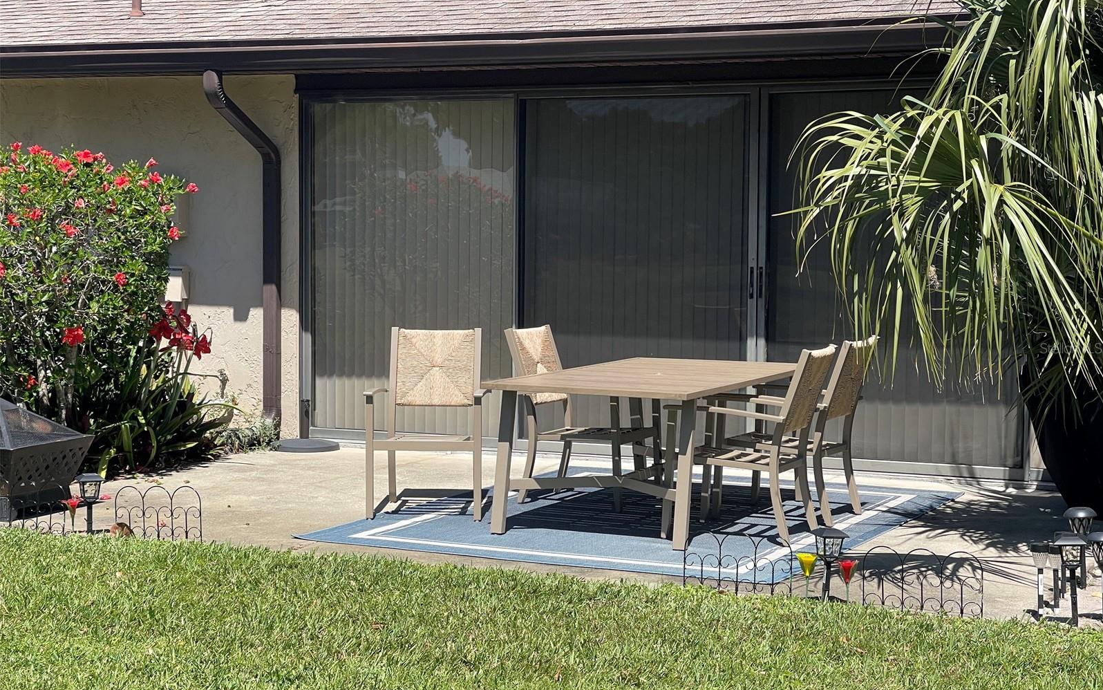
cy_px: 348
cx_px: 552
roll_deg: +0.0
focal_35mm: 68
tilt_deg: -5.5
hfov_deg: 30.2
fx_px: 2044
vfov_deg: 19.1
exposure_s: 1/737
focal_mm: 7.5
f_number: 2.2
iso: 20
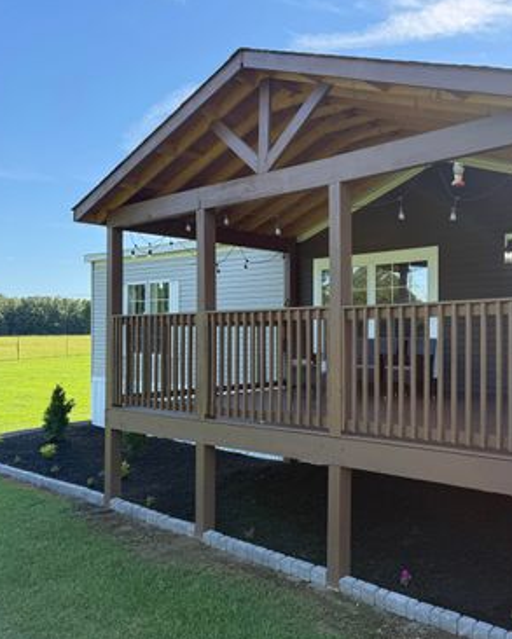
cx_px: 412
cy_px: 319
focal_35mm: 32
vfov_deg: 55.7
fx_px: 606
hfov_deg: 43.6
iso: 100
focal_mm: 6.76
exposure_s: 1/1271
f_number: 1.78
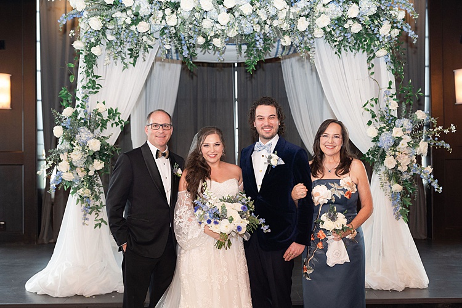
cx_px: 222
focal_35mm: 42
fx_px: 540
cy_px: 150
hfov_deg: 46.3
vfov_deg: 31.8
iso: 1000
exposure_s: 1/250
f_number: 2.5
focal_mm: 40
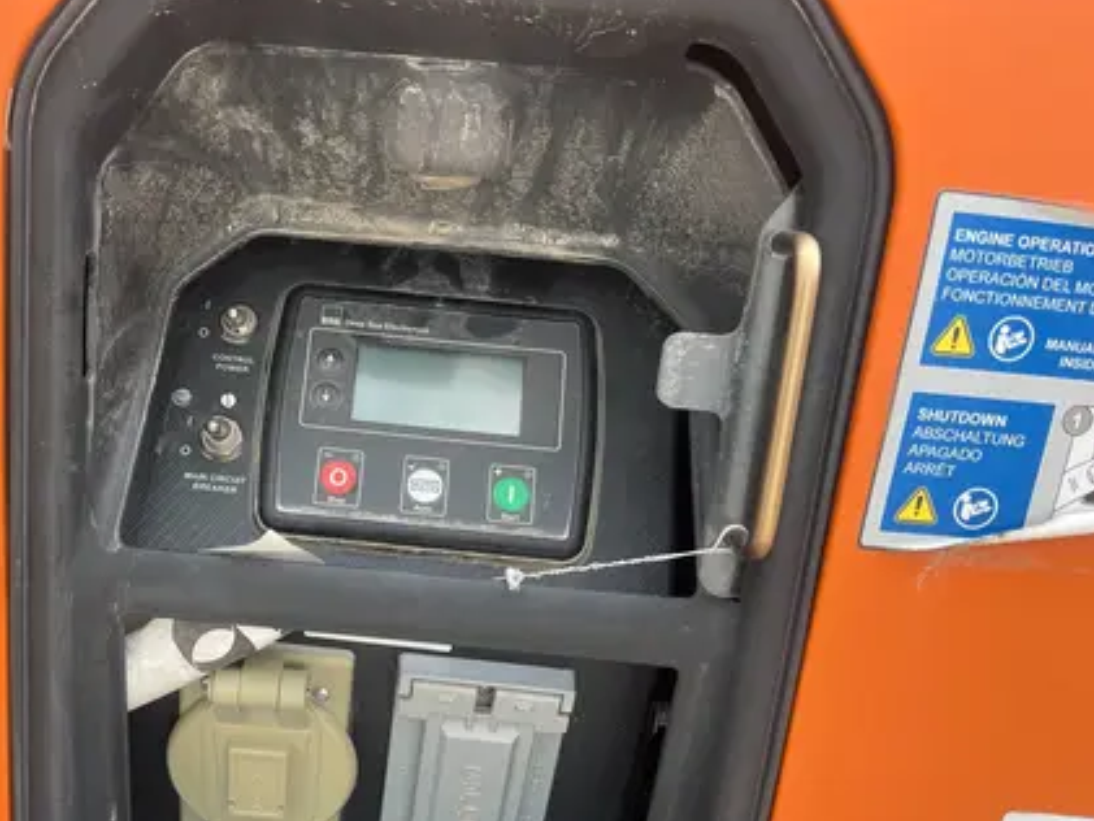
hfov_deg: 53.2
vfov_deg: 41.5
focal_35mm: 34
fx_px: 1075
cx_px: 395
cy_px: 521
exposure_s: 1/290
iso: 40
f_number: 1.6
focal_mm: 5.1
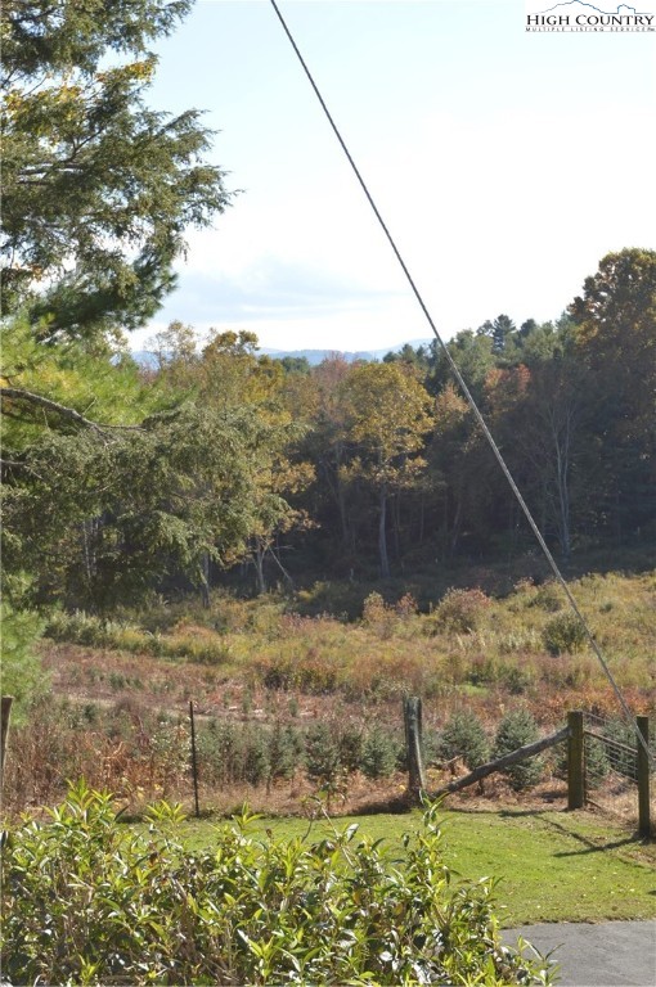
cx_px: 328
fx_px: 1439
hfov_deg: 25.7
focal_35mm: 52
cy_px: 494
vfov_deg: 37.9
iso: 100
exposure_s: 1/200
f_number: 6.3
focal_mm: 35
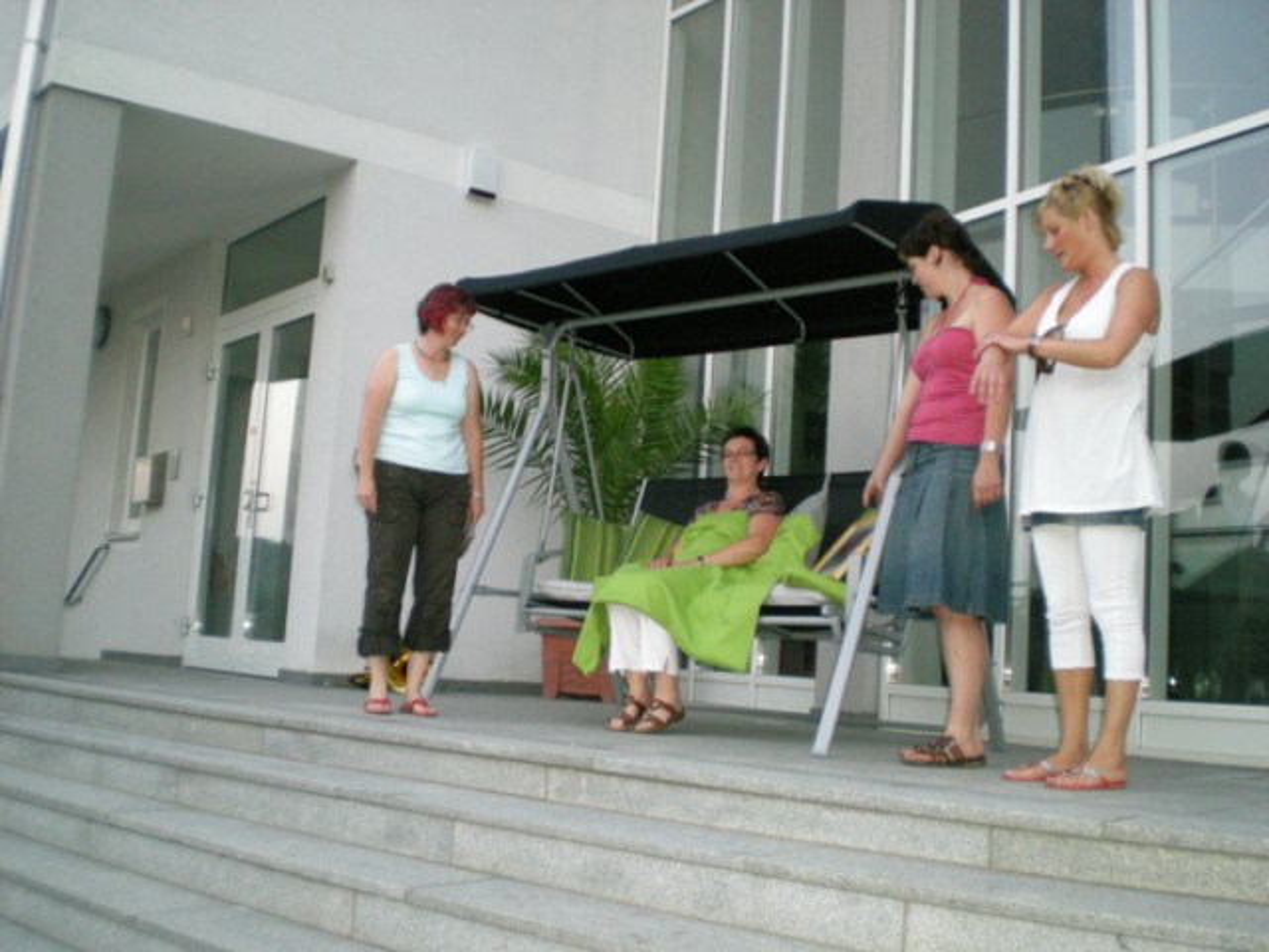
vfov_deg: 37.7
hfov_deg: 49.0
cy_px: 476
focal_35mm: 38
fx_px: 1393
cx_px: 634
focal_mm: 6.3
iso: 313
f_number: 3.1
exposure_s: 1/30
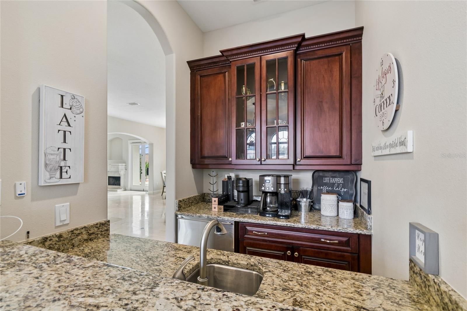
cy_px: 156
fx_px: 195
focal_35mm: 15
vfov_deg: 77.3
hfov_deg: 100.4
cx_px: 234
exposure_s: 1/3.33
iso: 100
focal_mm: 10
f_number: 7.1
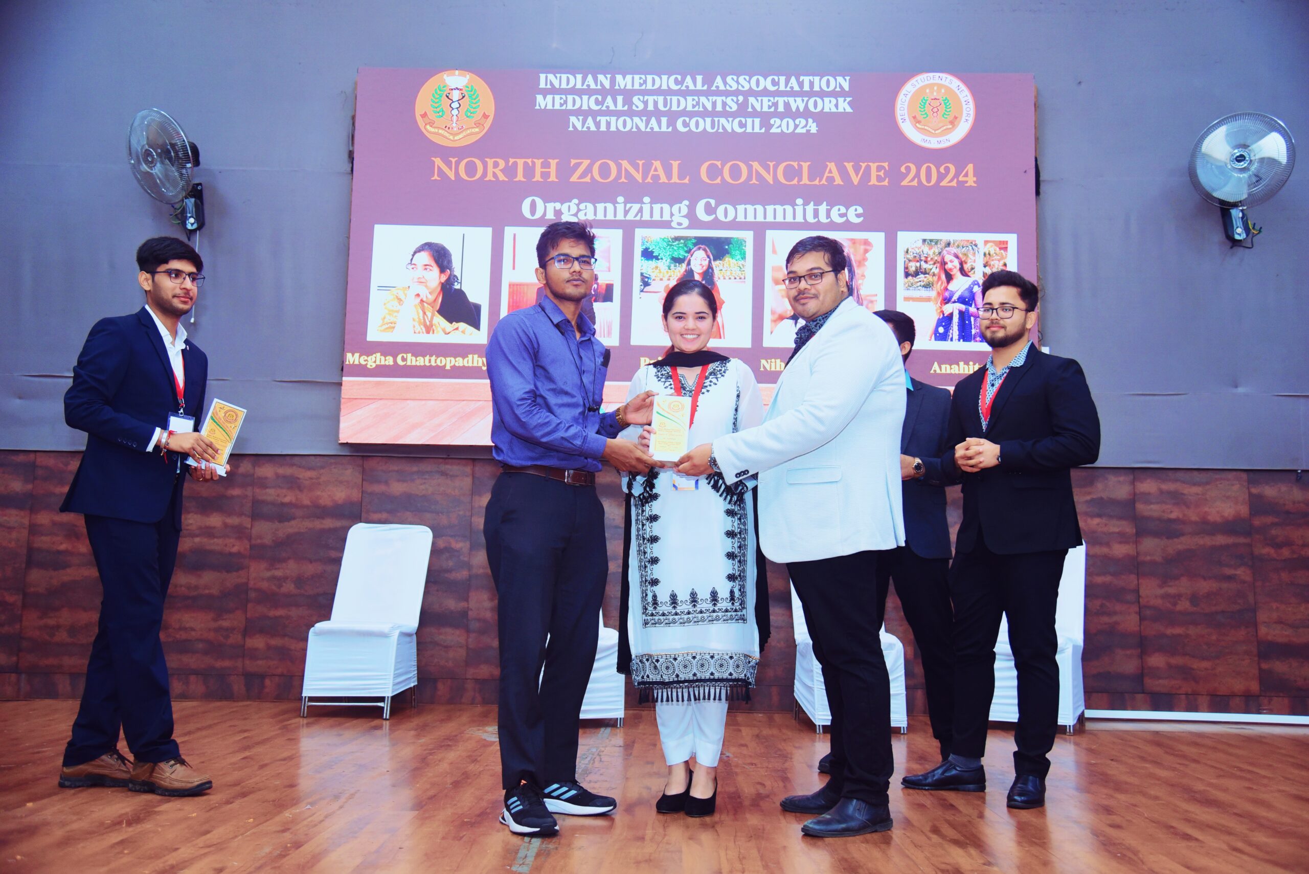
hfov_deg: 54.4
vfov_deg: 37.9
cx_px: 654
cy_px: 437
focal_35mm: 35
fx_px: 1273
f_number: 4
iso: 1600
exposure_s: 1/100
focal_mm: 35
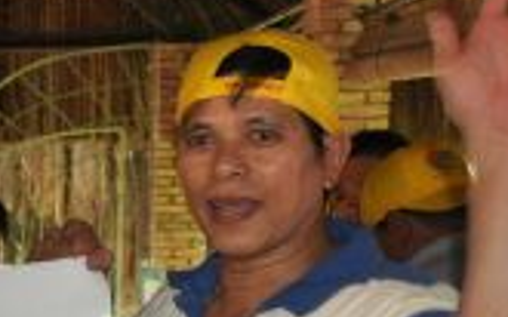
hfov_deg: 13.9
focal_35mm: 132
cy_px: 420
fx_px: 1827
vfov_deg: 9.7
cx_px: -434
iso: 800
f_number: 3.8
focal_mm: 22
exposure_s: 1/60
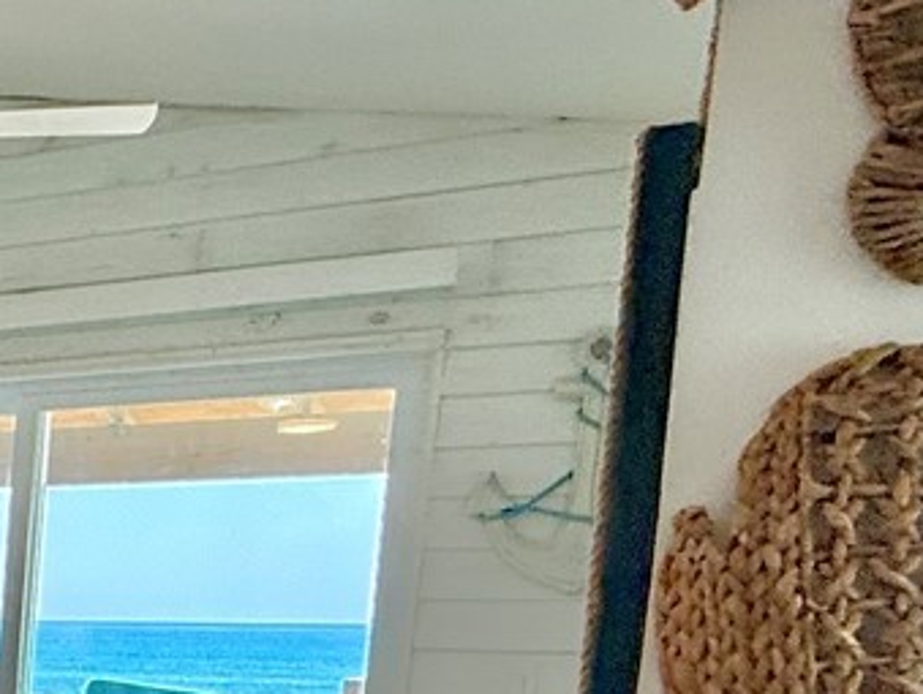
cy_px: 827
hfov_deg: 19.0
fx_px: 1762
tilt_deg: -6.7
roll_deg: -0.4
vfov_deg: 20.8
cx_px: -893
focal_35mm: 66
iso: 64
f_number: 2.2
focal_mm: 2.22
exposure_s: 1/191
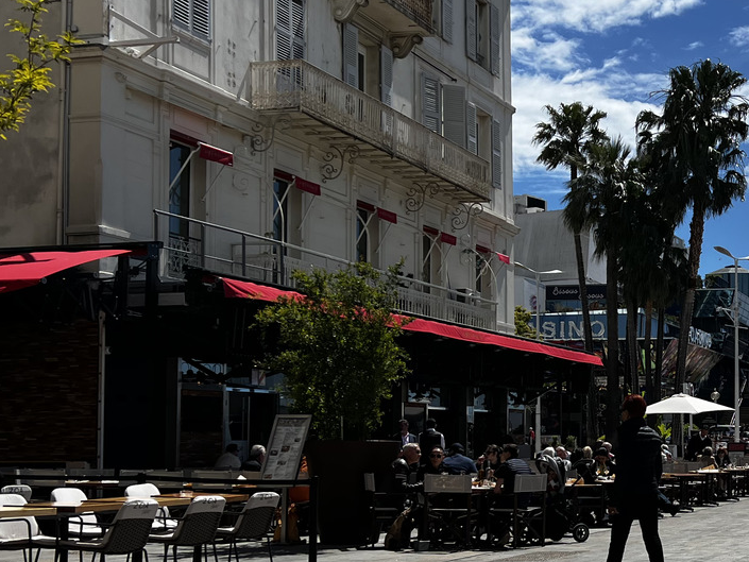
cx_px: 742
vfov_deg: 24.7
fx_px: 1277
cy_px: 389
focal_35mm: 59
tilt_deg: +2.1
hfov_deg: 30.5
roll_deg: +0.5
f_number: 1.5
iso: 50
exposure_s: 1/8696
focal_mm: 5.7
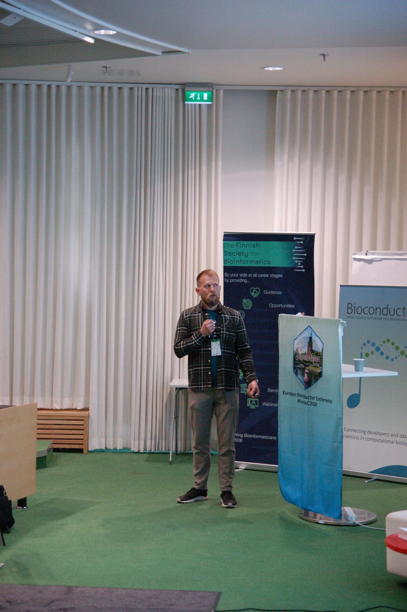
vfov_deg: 27.0
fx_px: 1274
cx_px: 204
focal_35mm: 75
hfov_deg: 18.2
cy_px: 306
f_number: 3.2
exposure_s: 1/125
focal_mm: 50
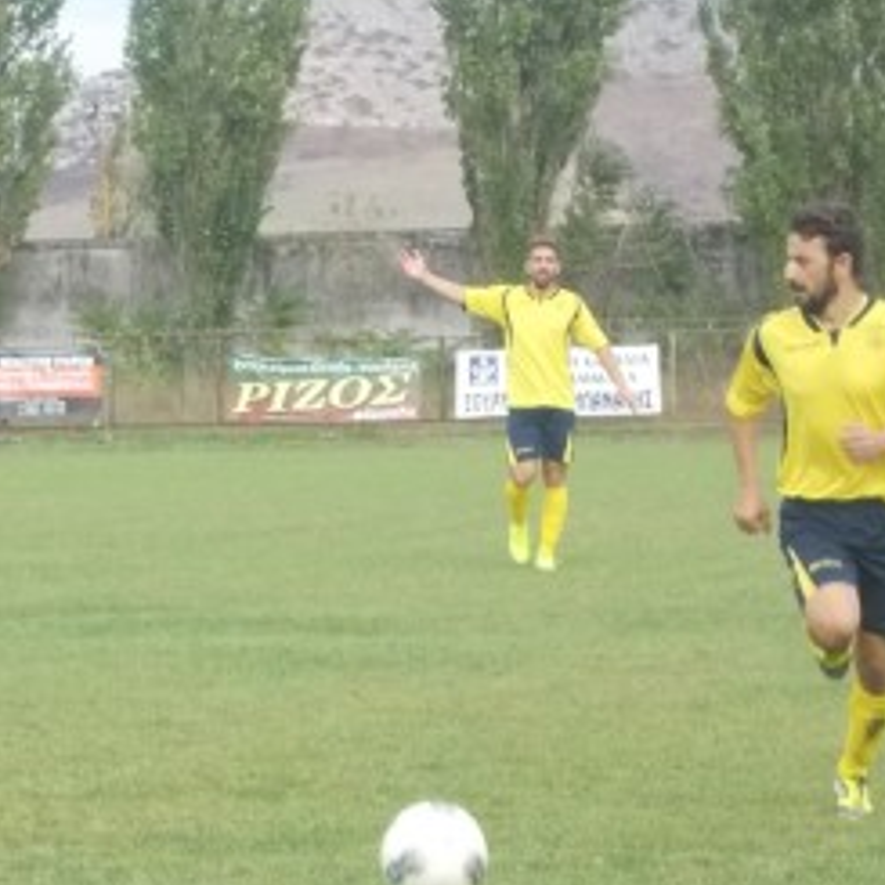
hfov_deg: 8.5
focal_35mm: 205
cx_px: 148
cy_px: 760
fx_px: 5930
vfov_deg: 8.5
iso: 400
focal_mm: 15.4
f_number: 6.3
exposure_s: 1/320
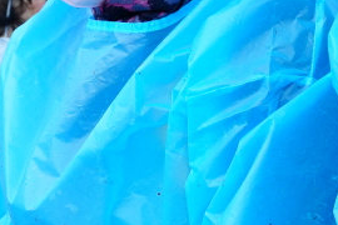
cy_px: 78
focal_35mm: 207
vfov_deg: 6.6
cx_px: -140
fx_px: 1943
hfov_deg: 9.7
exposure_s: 1/200
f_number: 4.5
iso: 400
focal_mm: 31
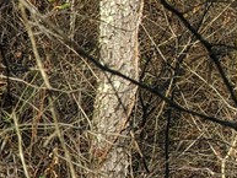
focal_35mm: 550
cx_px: 602
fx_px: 3768
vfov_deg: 2.7
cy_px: -80
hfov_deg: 3.5
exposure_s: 1/210
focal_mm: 19
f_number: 3.5
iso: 28
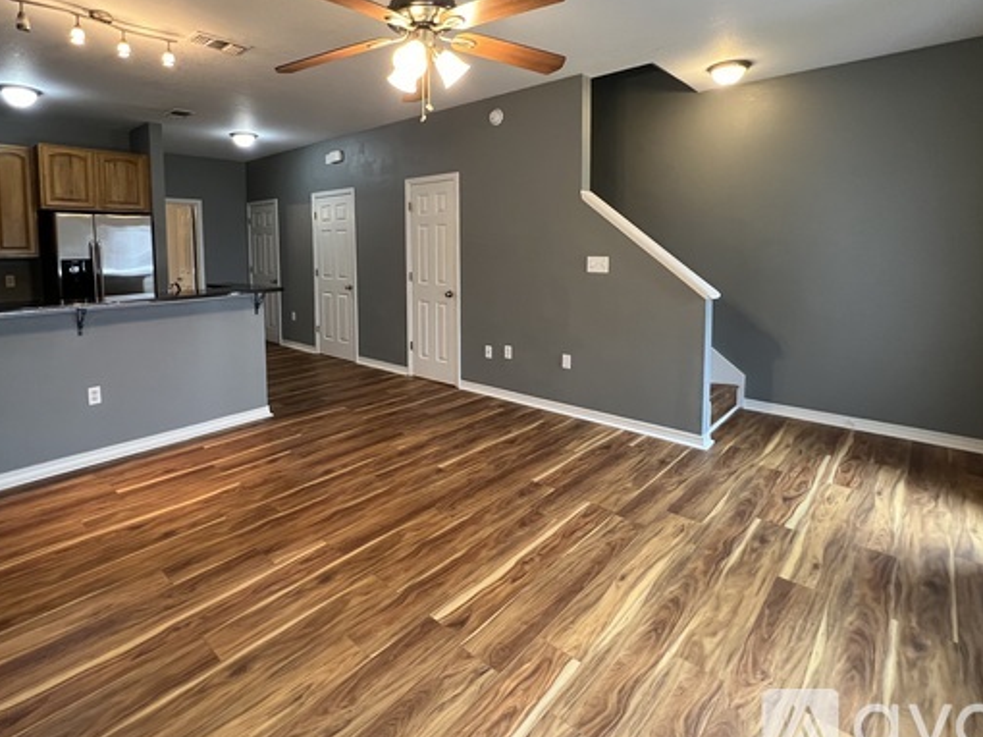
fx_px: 483
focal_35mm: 17
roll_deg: +2.1
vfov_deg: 73.6
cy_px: 284
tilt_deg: -5.2
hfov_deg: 90.6
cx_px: 431
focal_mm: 1.57
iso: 400
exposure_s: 1/60
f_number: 1.8
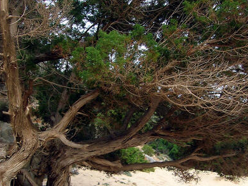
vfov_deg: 27.7
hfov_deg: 36.8
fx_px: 373
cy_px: 136
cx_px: 126
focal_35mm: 52
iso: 50
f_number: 4.9
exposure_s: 1/44
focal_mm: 5.7
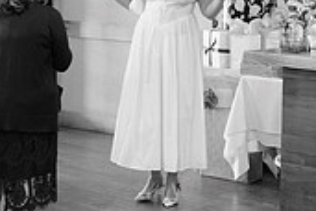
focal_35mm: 122
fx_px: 1071
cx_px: 177
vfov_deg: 11.2
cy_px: 27
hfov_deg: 16.8
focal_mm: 36
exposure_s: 1/125
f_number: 2.8
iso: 2500
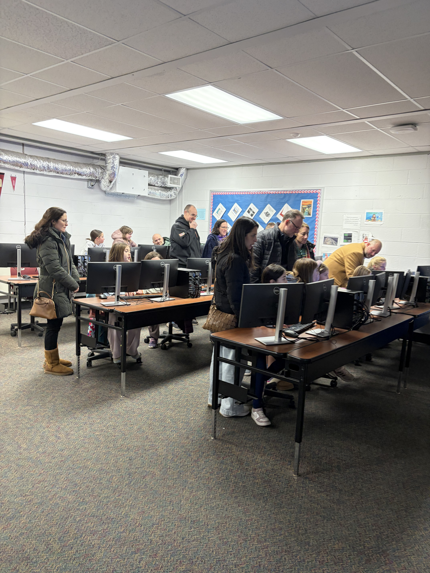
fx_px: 431
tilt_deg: -8.2
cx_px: 215
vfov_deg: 67.3
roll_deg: -2.8
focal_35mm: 26
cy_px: 286
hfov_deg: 53.1
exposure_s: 1/60
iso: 160
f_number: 1.6
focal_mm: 5.96
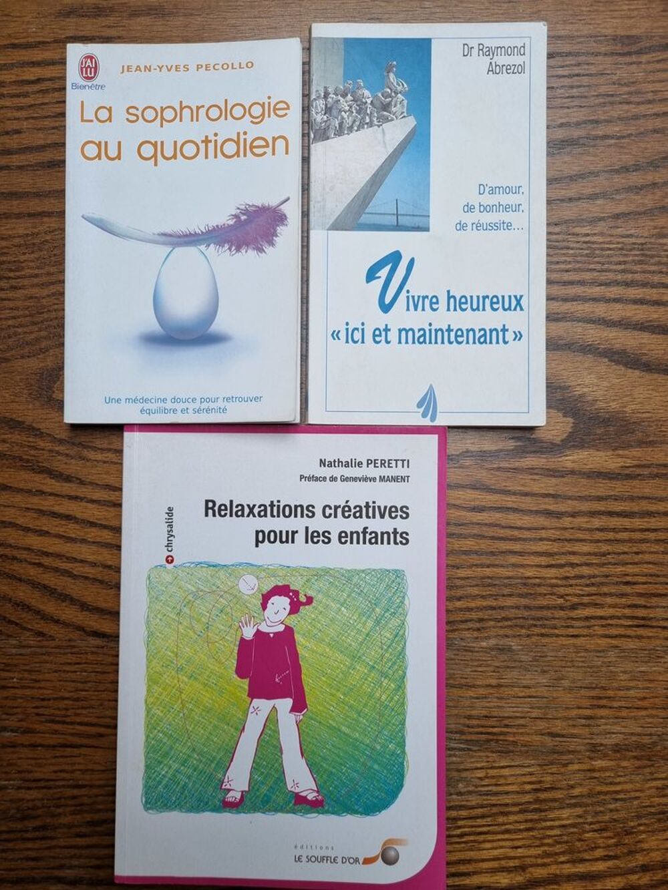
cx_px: 334
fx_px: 669
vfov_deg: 67.3
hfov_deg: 53.1
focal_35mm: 26
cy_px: 445
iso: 50
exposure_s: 1/179
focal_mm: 5.4
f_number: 1.8
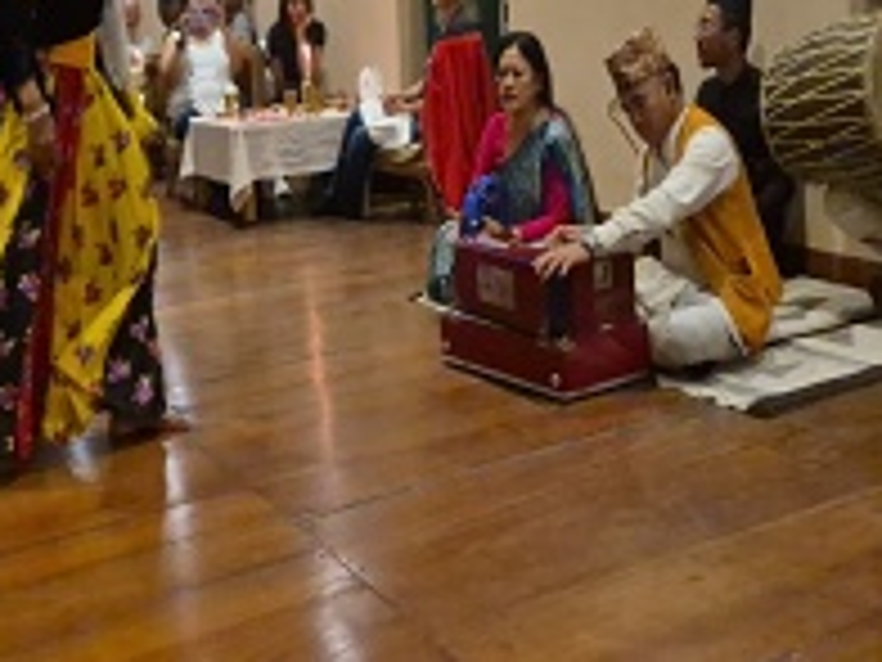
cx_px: 310
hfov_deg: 40.0
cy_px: 50
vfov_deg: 29.4
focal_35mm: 47
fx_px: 1198
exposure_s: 1/100
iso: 640
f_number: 1.8
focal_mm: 5.4
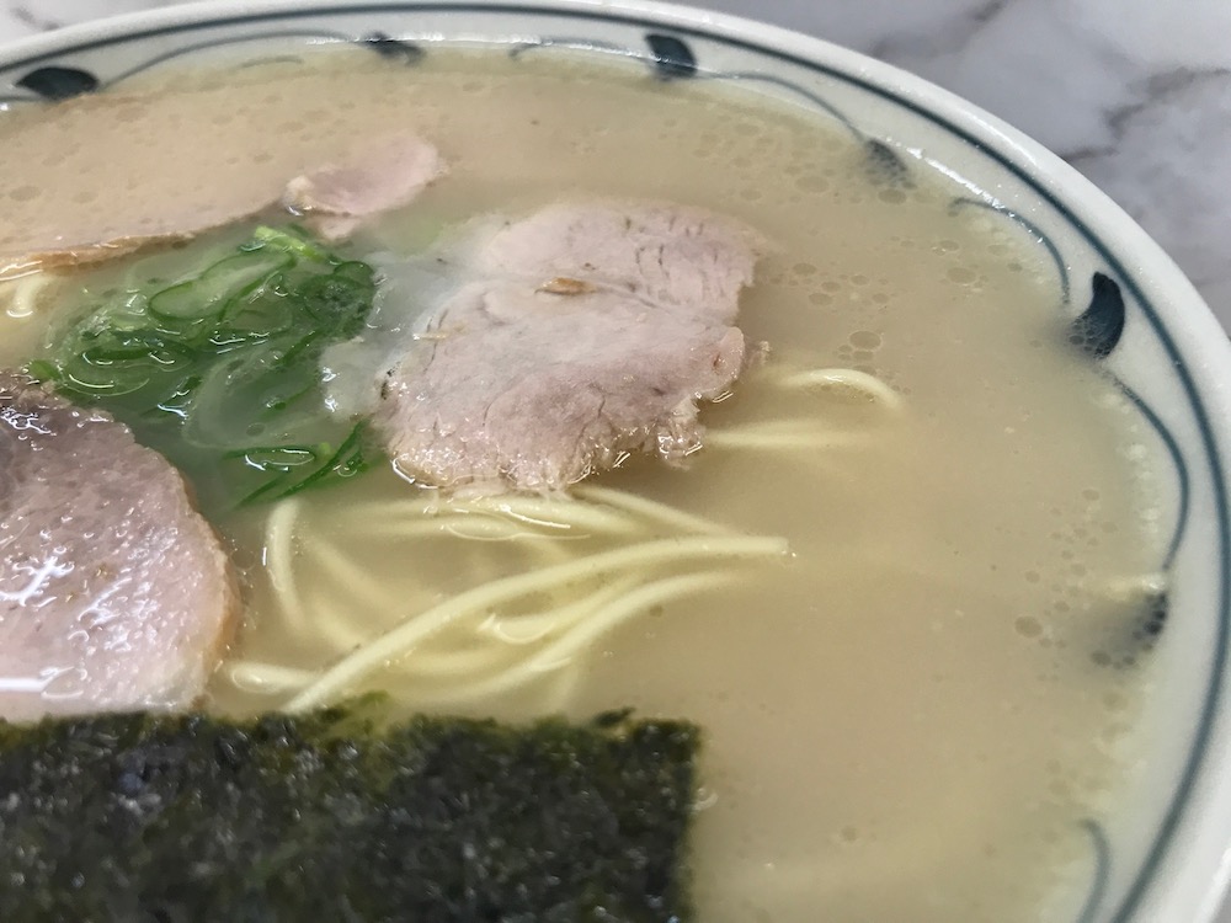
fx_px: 996
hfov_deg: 63.4
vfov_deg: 49.7
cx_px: 616
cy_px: 462
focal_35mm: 28
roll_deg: +2.0
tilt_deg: -41.8
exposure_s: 1/40
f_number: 1.8
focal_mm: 3.99
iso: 25
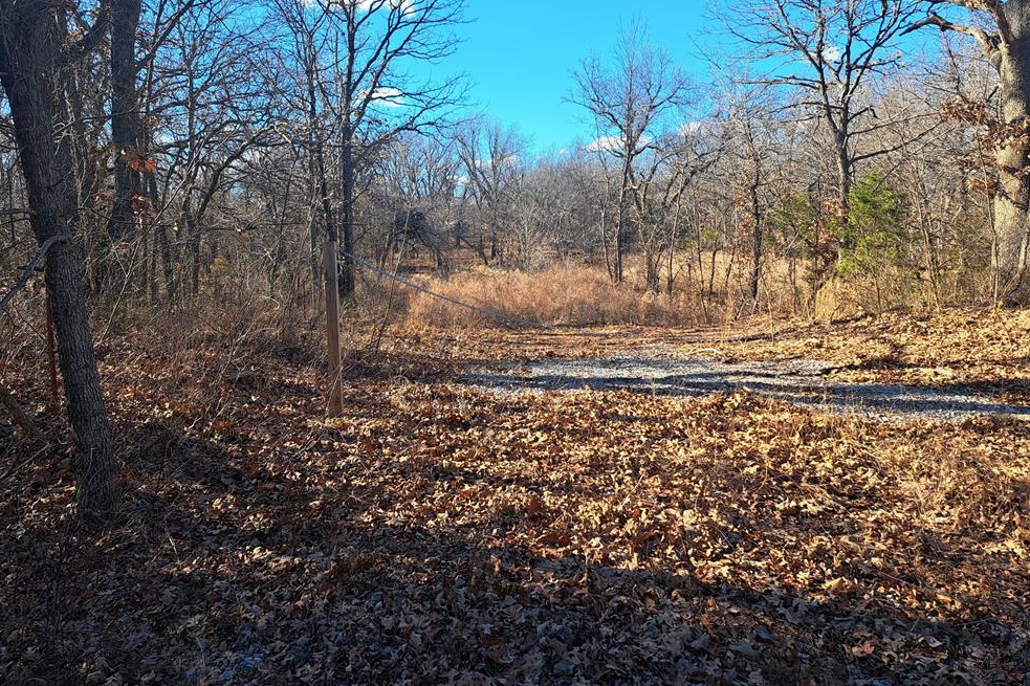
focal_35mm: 26
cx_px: 514
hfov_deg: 69.4
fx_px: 744
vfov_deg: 49.5
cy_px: 308
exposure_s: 1/444
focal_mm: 5.23
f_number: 1.8
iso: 50
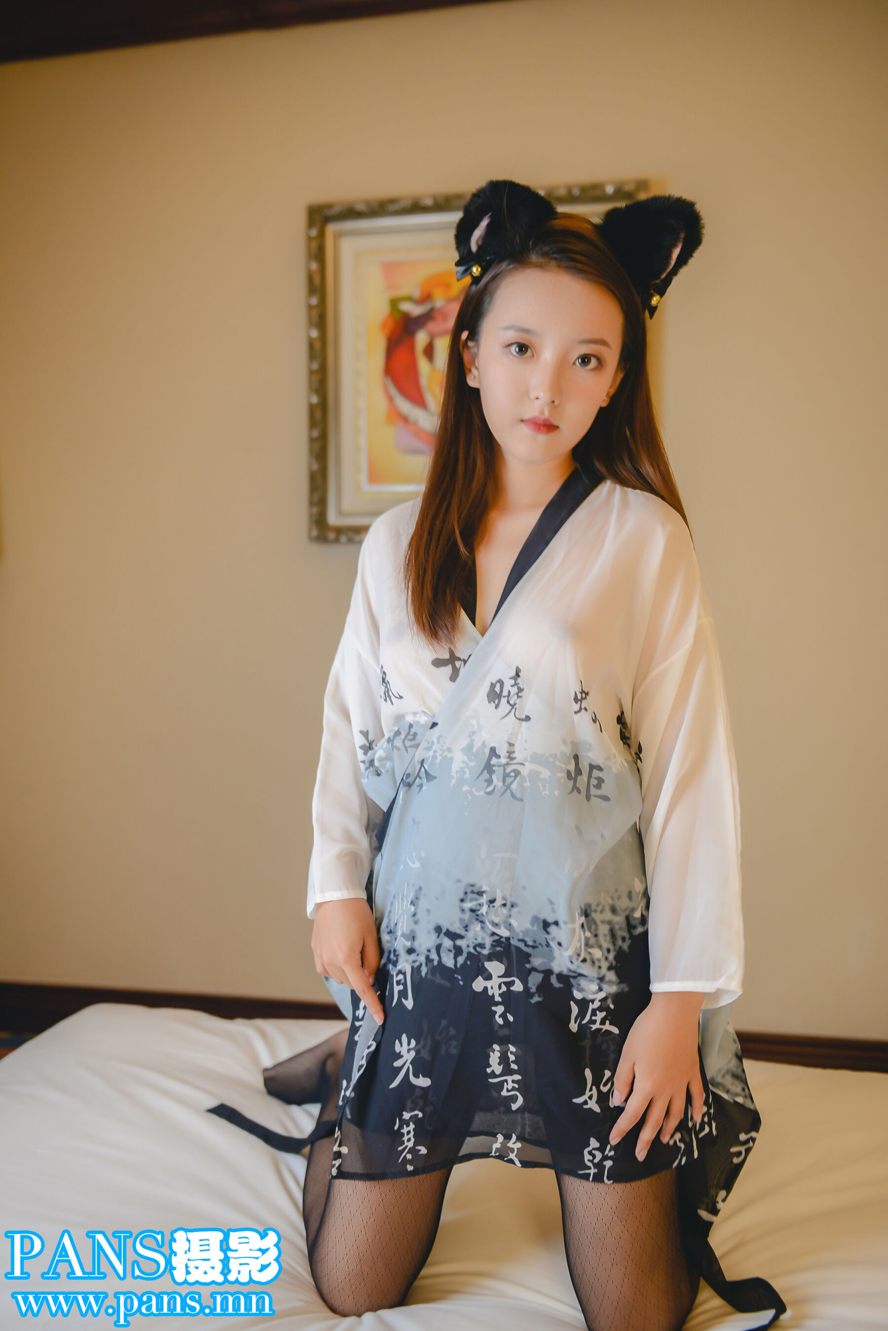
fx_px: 1183
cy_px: 666
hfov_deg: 41.2
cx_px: 444
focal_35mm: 32
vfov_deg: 58.7
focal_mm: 32
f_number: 2.8
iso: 400
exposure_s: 1/100
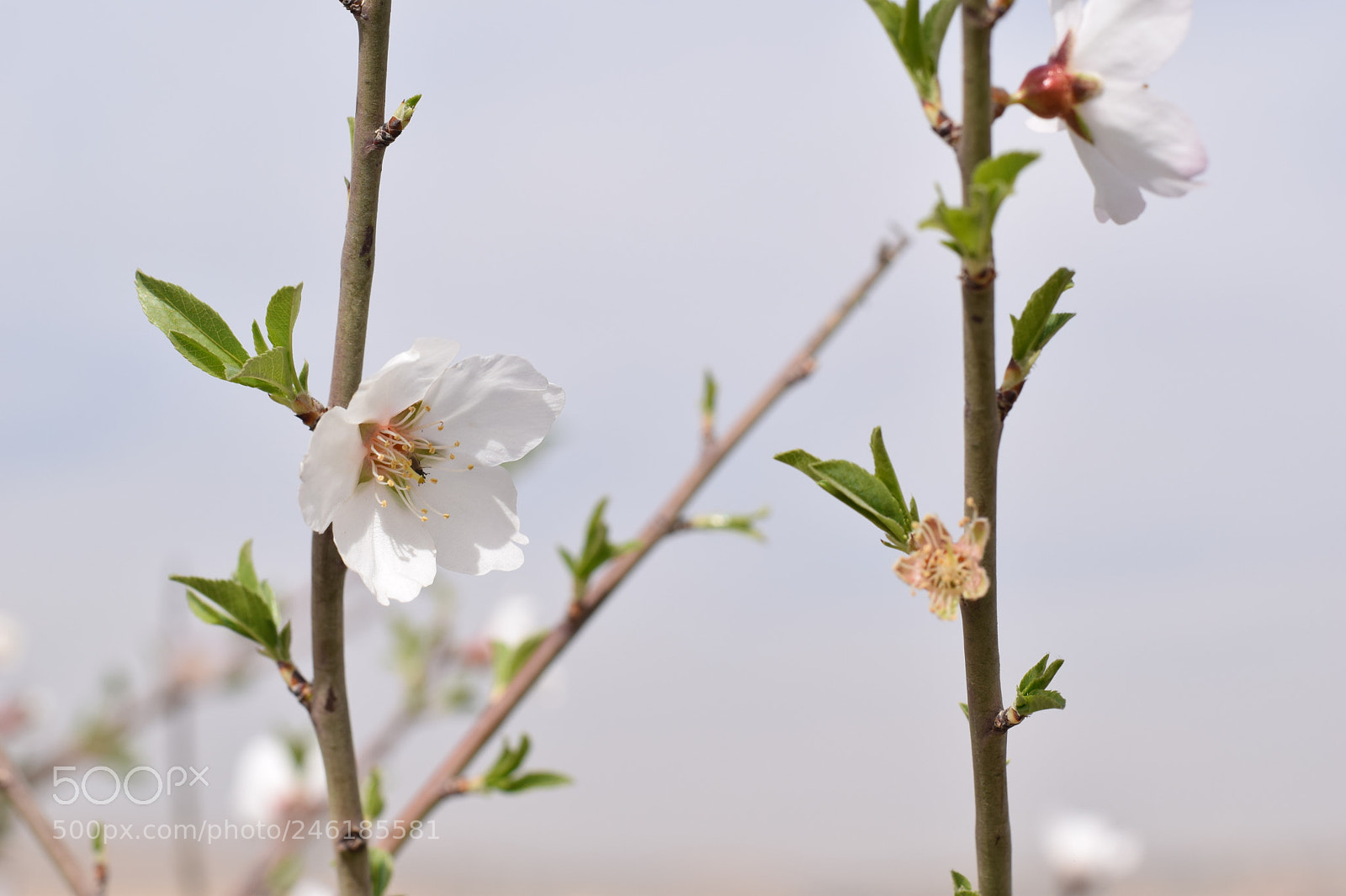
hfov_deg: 27.0
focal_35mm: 75
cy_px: 448
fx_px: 2803
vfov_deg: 18.2
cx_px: 673
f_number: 8
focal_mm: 50
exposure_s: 1/800
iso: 250
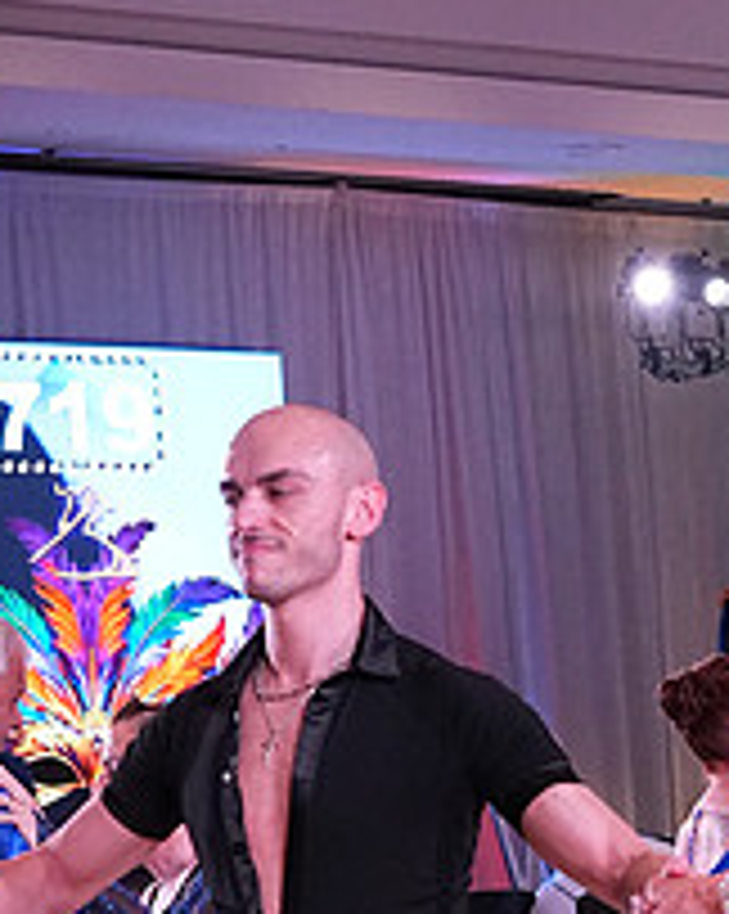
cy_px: 1265
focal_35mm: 172
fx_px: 4646
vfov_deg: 10.9
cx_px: 803
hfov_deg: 8.9
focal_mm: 43
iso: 3200
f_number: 5.6
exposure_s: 1/400
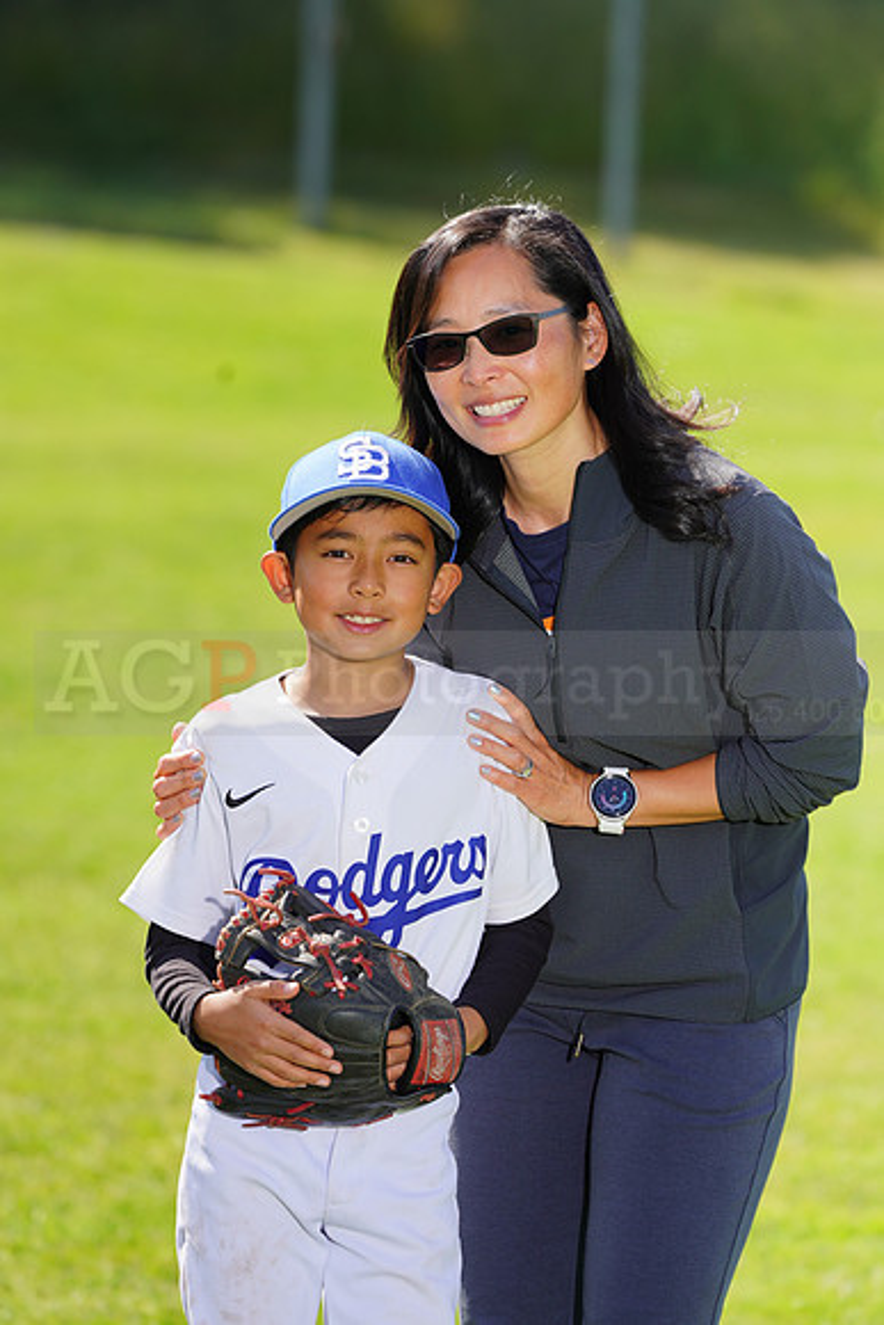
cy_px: 662
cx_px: 442
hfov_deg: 5.6
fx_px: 9092
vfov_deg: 8.3
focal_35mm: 247
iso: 100
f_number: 6.3
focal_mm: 247
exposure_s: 1/250
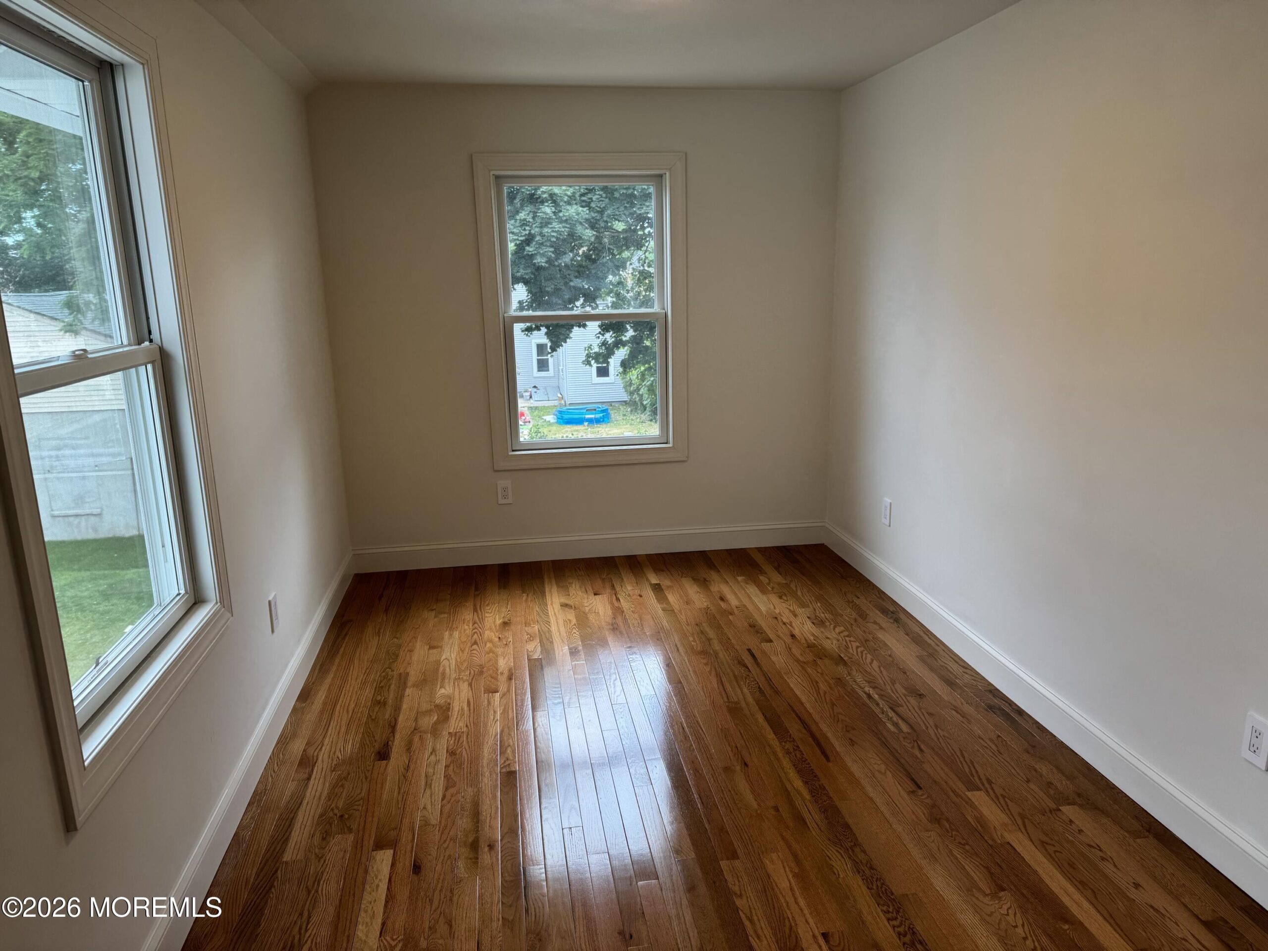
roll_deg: +1.1
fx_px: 879
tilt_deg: -14.4
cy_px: 476
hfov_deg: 71.6
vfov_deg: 56.8
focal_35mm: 24
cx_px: 634
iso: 80
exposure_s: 1/120
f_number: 1.78
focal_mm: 6.76
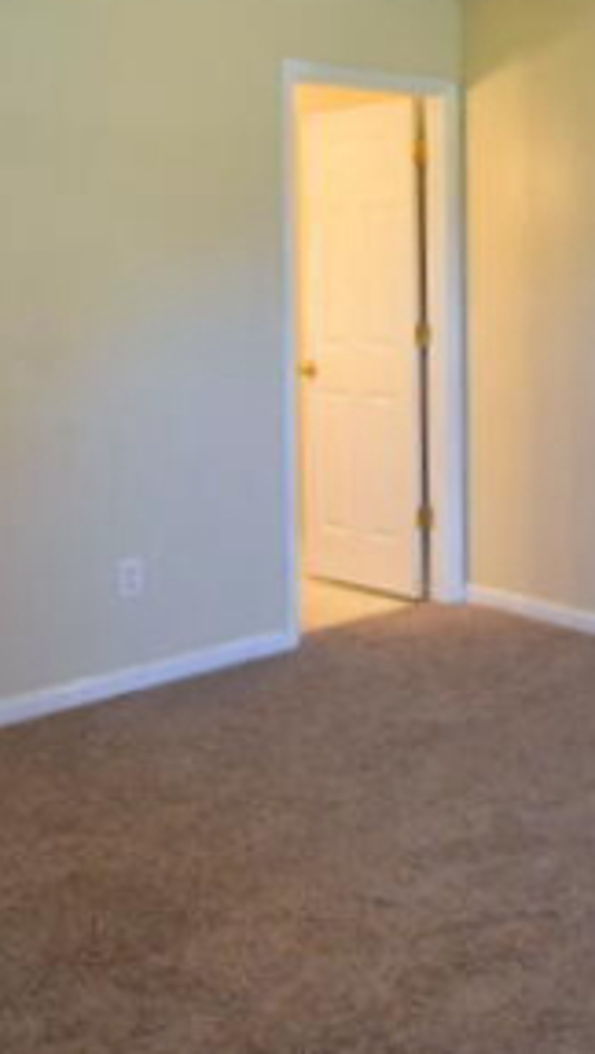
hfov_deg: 27.9
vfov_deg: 47.5
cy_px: 261
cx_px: 549
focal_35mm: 41
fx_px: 1147
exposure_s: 1/60
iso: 900
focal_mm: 10
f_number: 3.5
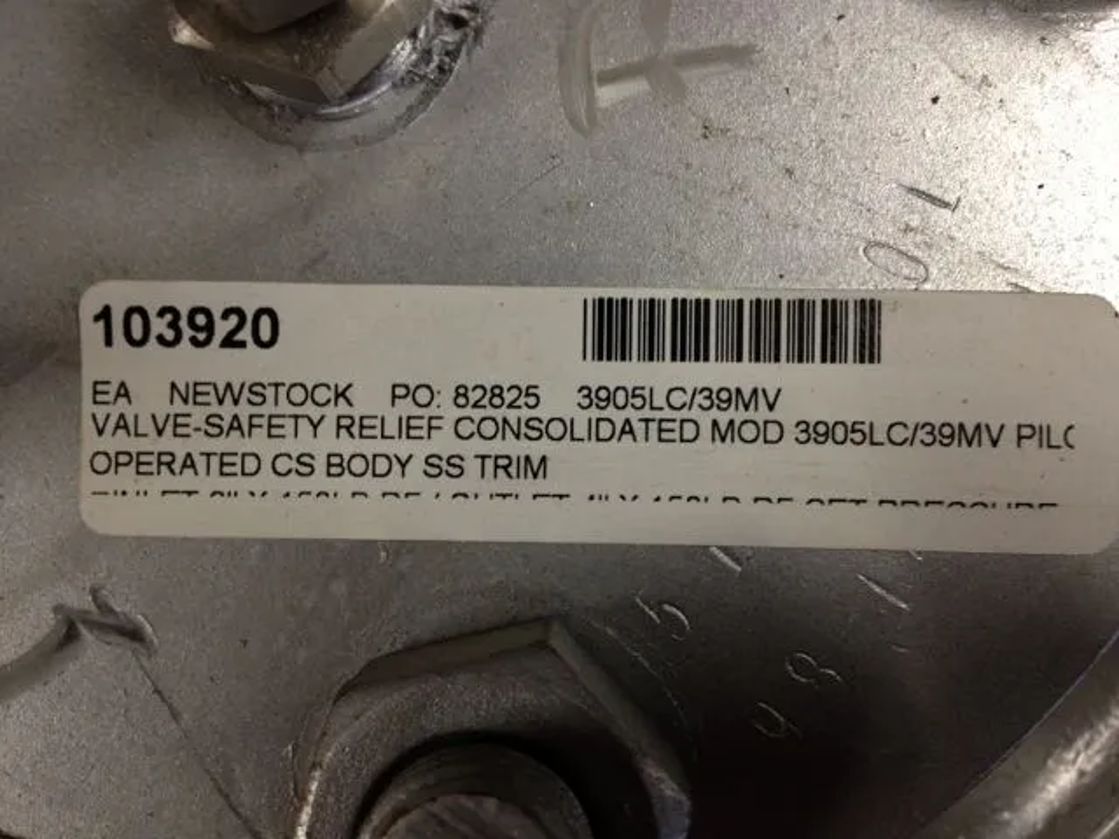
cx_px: 560
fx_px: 1131
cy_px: 420
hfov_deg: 52.6
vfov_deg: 40.7
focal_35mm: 35
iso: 160
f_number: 2.4
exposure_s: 1/20
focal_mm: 4.28
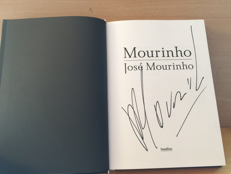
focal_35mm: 29
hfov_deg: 61.7
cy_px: 87
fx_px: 194
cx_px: 116
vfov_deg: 48.2
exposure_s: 1/10
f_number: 2.2
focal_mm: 4.15
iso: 100
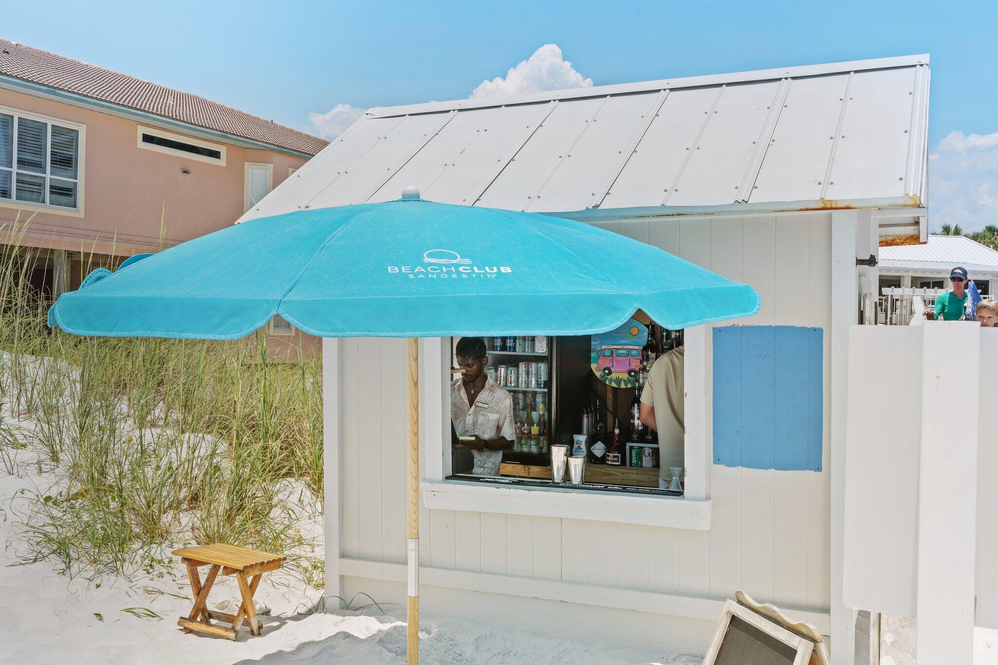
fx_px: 970
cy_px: 332
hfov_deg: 54.4
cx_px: 499
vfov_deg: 37.8
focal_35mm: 35
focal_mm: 35
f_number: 13
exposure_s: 1/400
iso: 200
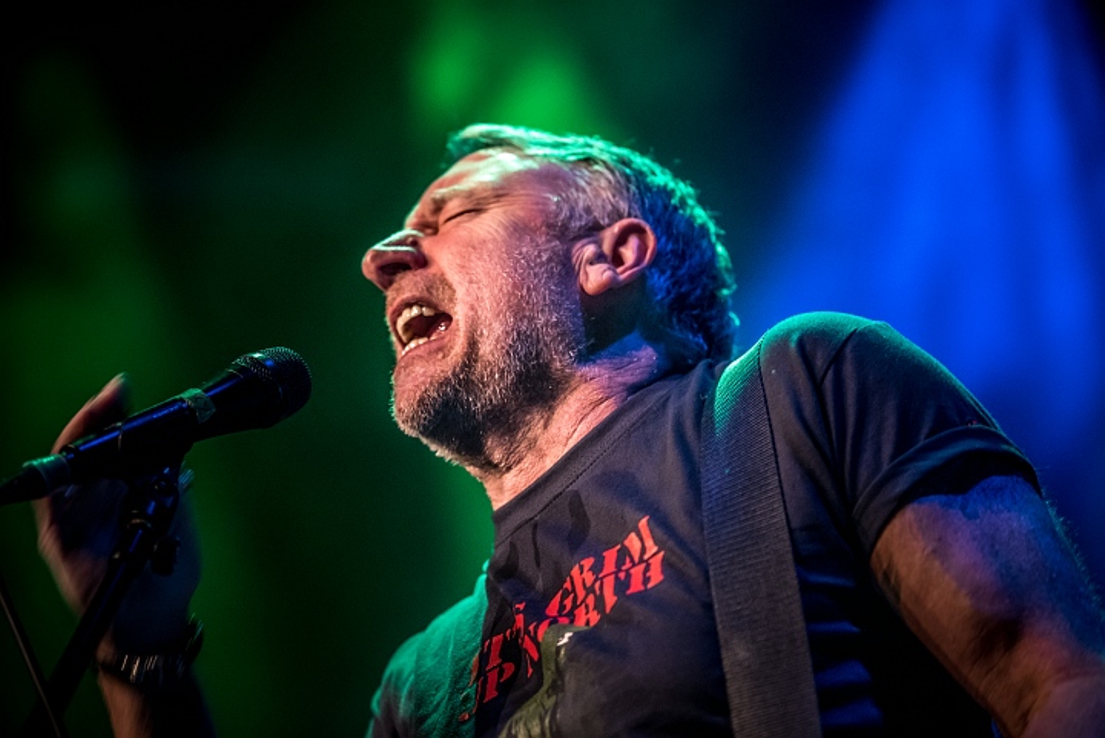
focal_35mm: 135
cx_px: 552
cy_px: 369
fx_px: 4146
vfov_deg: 10.2
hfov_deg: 15.2
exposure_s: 1/80
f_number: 2.8
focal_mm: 135
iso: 3200
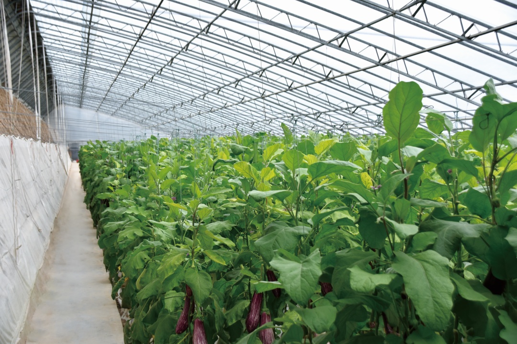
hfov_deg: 41.1
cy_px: 172
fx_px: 689
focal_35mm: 48
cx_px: 258
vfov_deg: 28.1
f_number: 6.3
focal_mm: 32
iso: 125
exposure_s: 1/80
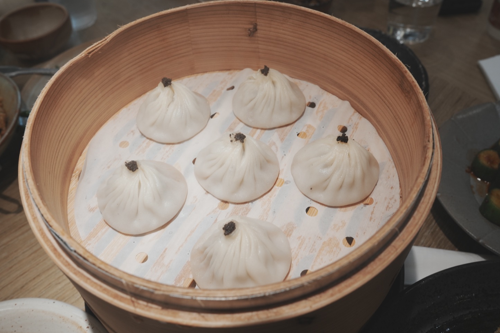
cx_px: 238
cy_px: 170
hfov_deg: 60.3
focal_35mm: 31
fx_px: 430
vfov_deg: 42.3
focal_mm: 28
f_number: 9
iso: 200
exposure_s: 1/30
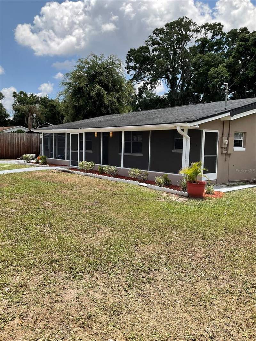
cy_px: 170
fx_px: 286
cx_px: 128
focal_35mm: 29
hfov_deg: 48.2
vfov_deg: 61.6
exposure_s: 1/1342
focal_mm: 3
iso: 16
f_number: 1.8
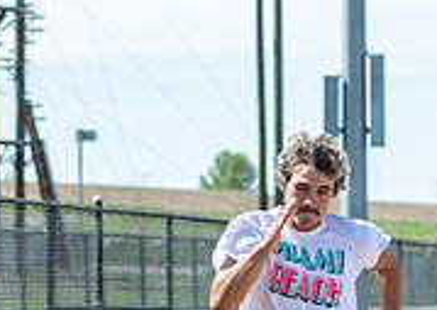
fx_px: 3381
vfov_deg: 5.2
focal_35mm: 273
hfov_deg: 7.4
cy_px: 502
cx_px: 372
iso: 100
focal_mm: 70
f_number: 2.8
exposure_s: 1/2000
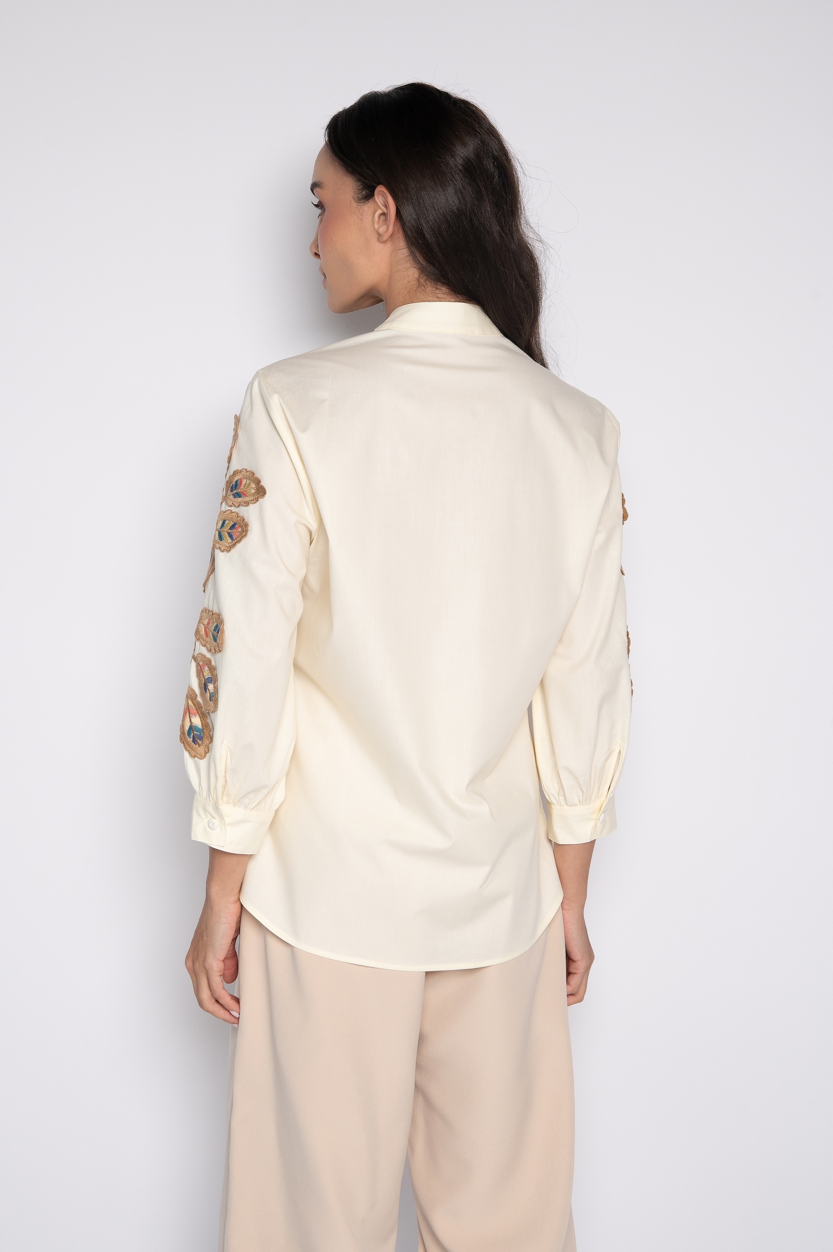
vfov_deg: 41.1
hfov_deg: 28.0
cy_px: 626
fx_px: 1668
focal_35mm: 48
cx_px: 416
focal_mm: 48
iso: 400
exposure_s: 1/125
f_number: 8
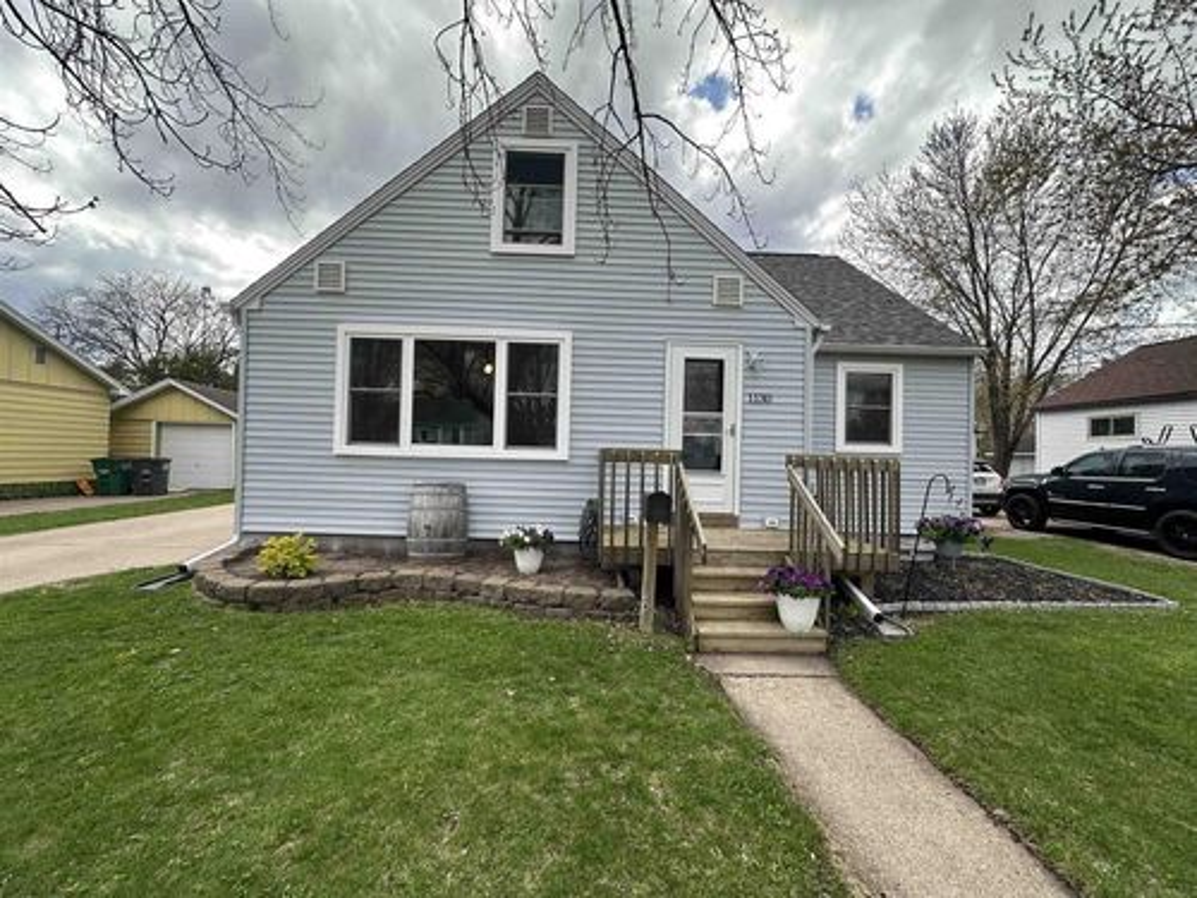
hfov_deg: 102.1
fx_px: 484
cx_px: 598
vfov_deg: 85.7
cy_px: 449
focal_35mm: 14
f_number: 2.2
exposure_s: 1/509
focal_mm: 2.22
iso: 40
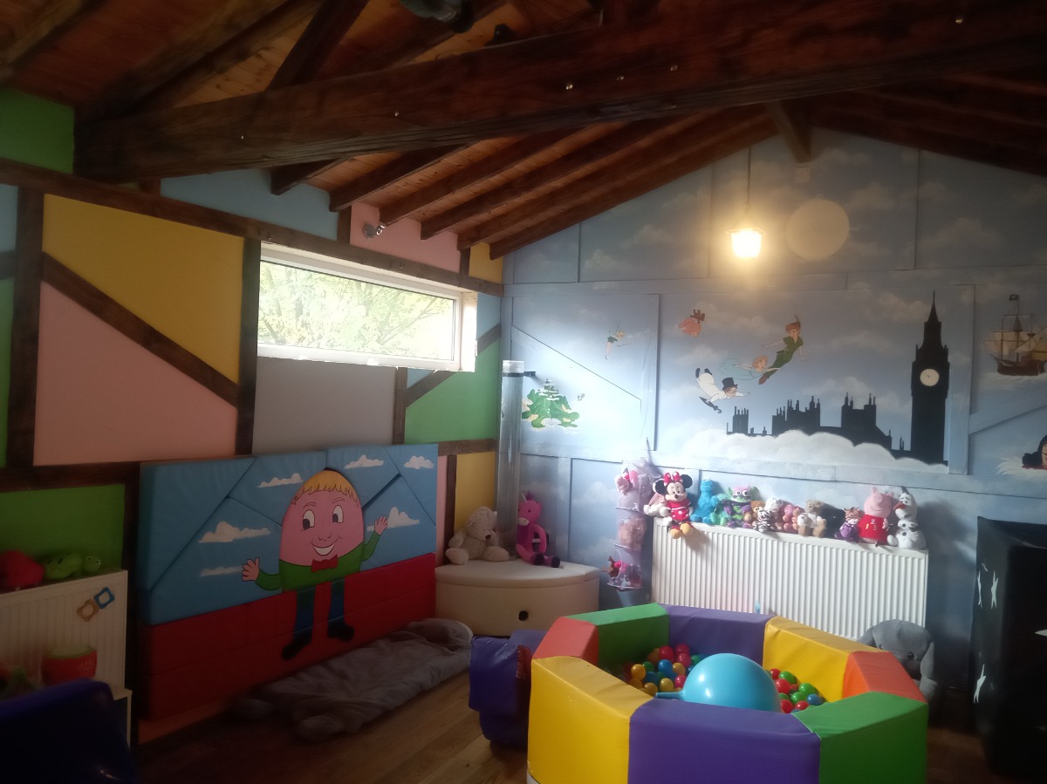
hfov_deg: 63.5
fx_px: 847
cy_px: 392
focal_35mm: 28
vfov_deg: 49.7
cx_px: 524
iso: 310
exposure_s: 1/33.3
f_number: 2
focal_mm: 3.54
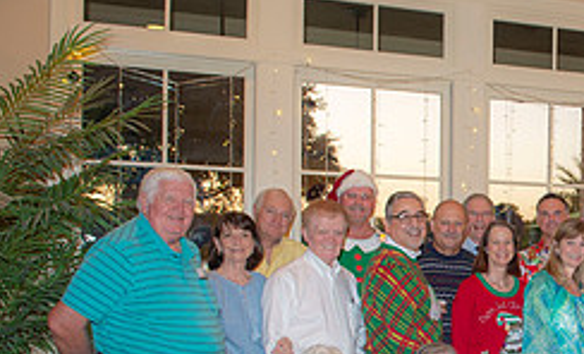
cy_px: 301
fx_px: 994
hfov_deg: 29.4
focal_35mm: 63
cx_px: 648
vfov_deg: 19.9
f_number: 4.5
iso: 800
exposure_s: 1/60
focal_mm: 24
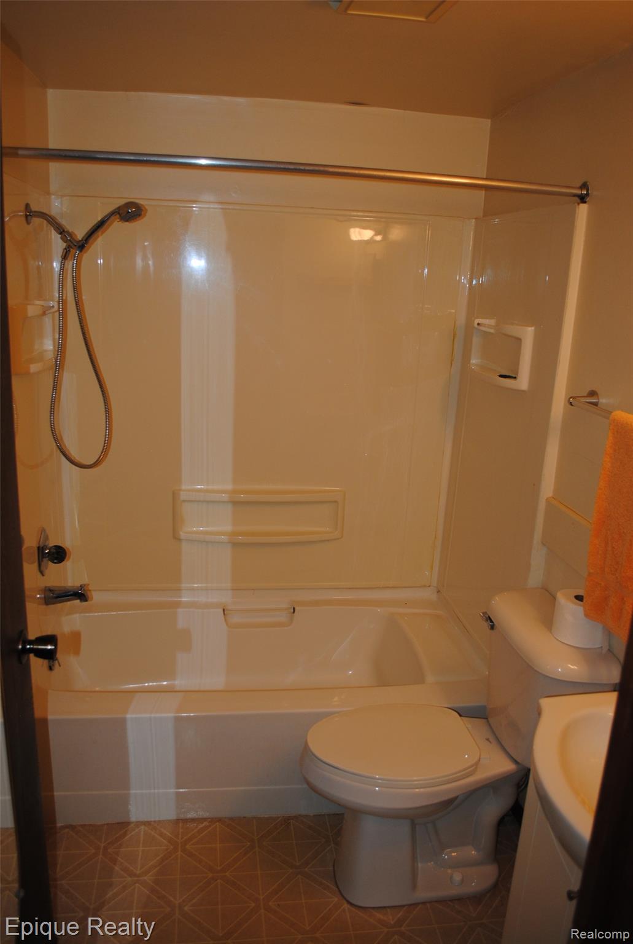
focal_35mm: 27
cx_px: 316
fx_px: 709
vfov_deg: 67.3
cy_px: 472
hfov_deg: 48.1
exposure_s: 1/60
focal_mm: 18
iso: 200
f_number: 3.5
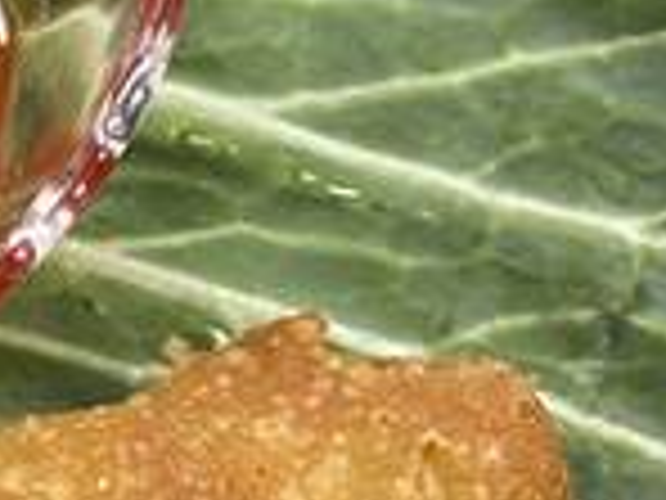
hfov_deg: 16.4
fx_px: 1982
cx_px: -488
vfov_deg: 14.4
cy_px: 302
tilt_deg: -59.1
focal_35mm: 103
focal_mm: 4.25
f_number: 1.8
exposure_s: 1/60
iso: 100
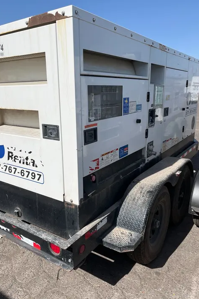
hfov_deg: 46.4
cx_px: 91
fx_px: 232
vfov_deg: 65.5
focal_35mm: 28
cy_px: 151
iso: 50
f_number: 1.6
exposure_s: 1/6173
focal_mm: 5.1
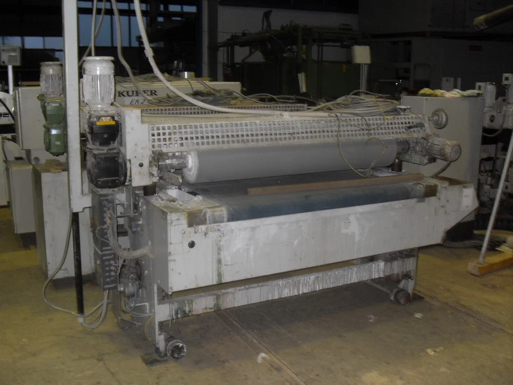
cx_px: 256
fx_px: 548
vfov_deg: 38.7
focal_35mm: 37
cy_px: 192
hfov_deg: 50.1
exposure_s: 1/45
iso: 120
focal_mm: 6.3
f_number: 2.8
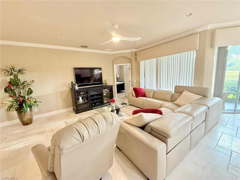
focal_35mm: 14
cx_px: 120
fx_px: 97
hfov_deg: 102.1
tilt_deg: -9.1
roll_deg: +3.4
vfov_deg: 85.7
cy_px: 90
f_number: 2.2
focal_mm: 2.22
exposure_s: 1/60
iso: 400
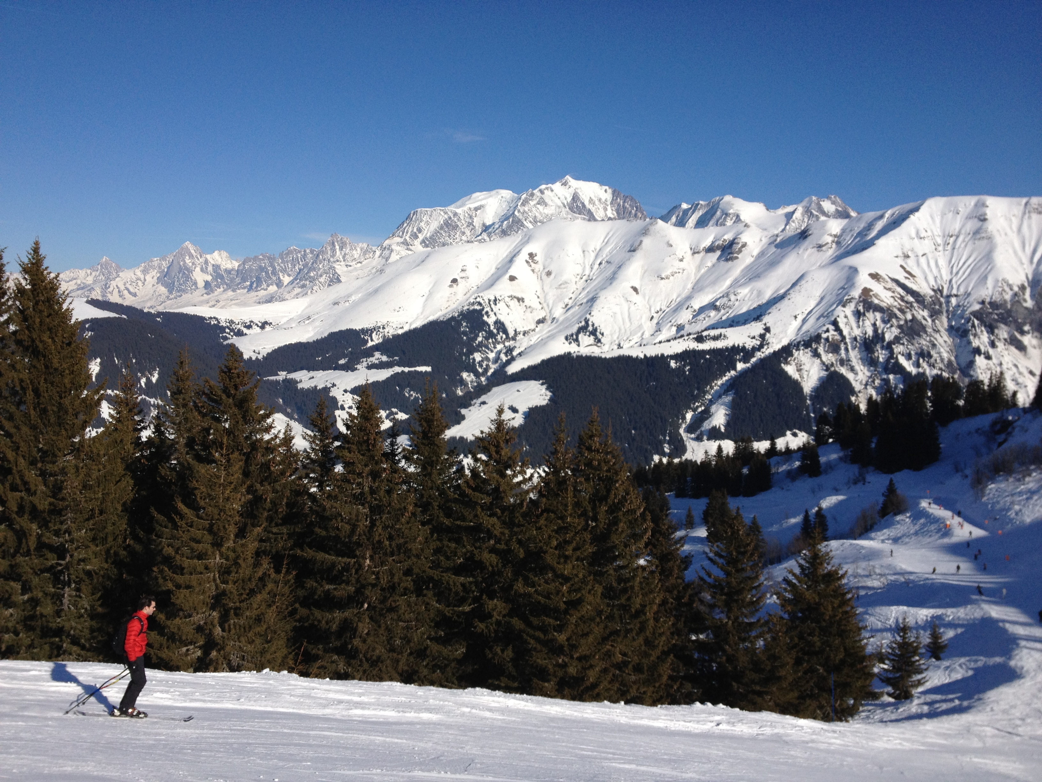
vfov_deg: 40.7
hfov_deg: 52.6
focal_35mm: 35
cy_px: 391
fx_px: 1054
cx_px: 521
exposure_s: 1/3690
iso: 64
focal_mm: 4.28
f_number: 2.4
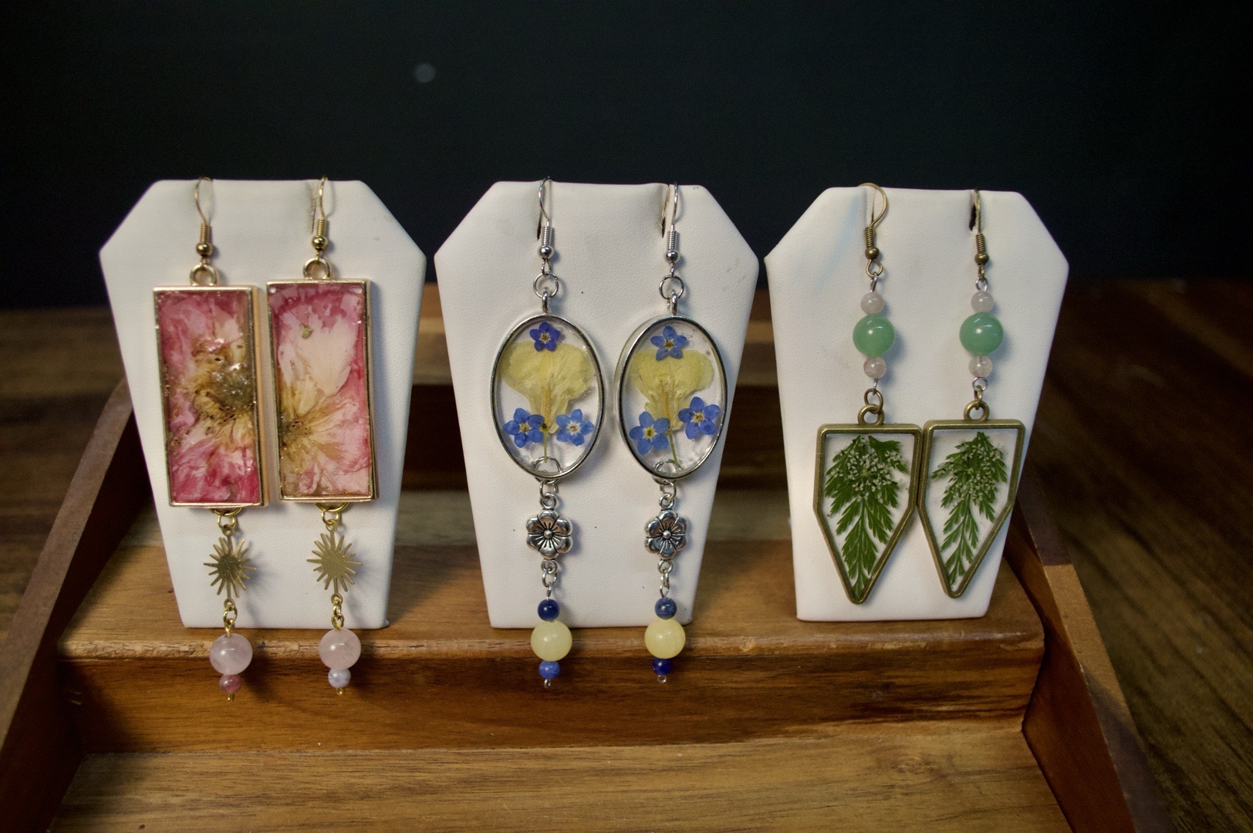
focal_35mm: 30
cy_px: 416
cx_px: 626
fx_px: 1043
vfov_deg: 43.5
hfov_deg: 62.0
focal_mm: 20
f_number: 3.8
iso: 800
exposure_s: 1/160
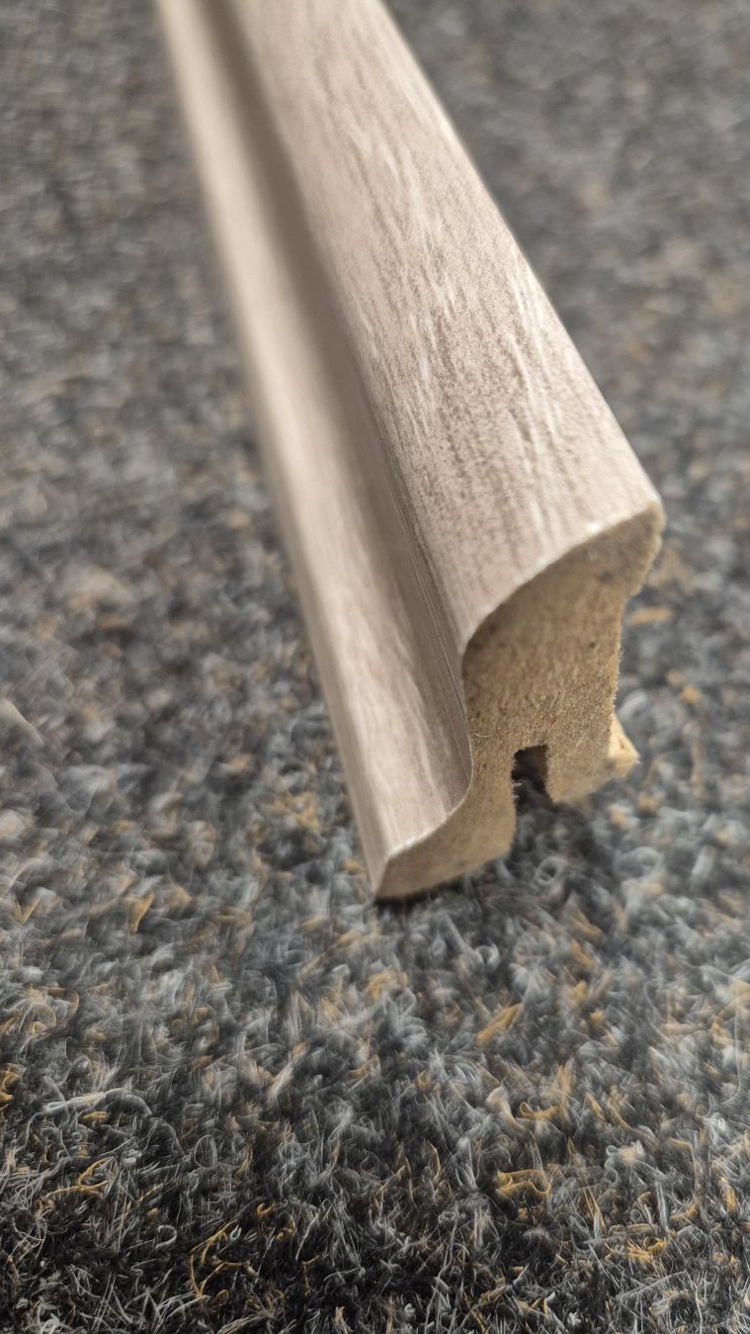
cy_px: 646
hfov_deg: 43.9
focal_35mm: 26
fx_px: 919
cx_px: 483
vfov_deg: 71.9
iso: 400
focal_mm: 5.4
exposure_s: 1/100
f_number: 1.8
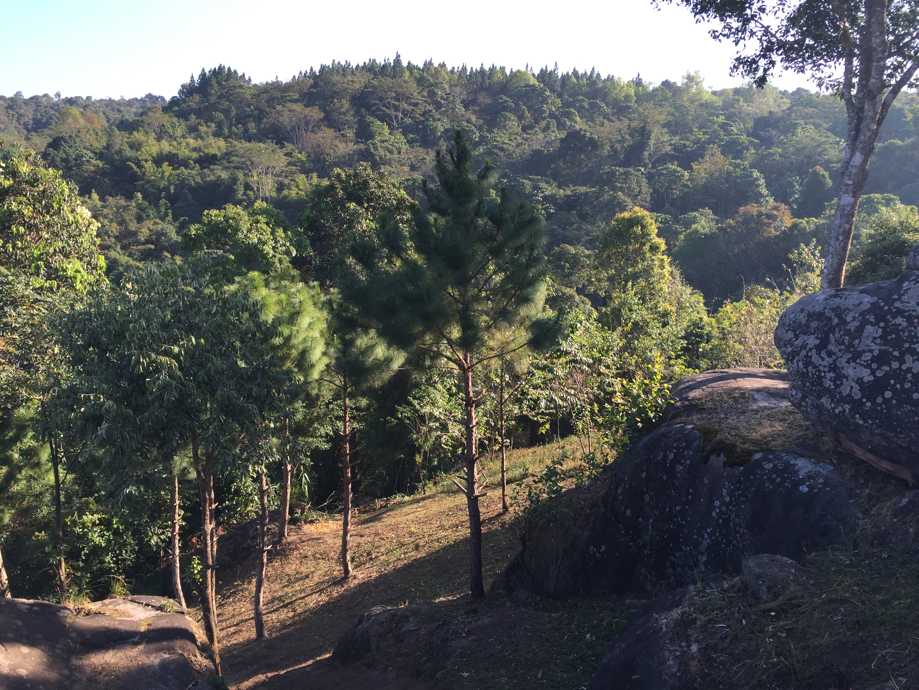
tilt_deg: -9.0
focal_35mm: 29
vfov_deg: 48.2
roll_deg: -1.0
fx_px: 770
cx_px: 460
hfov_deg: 61.7
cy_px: 345
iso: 32
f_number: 2.2
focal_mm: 4.15
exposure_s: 1/444
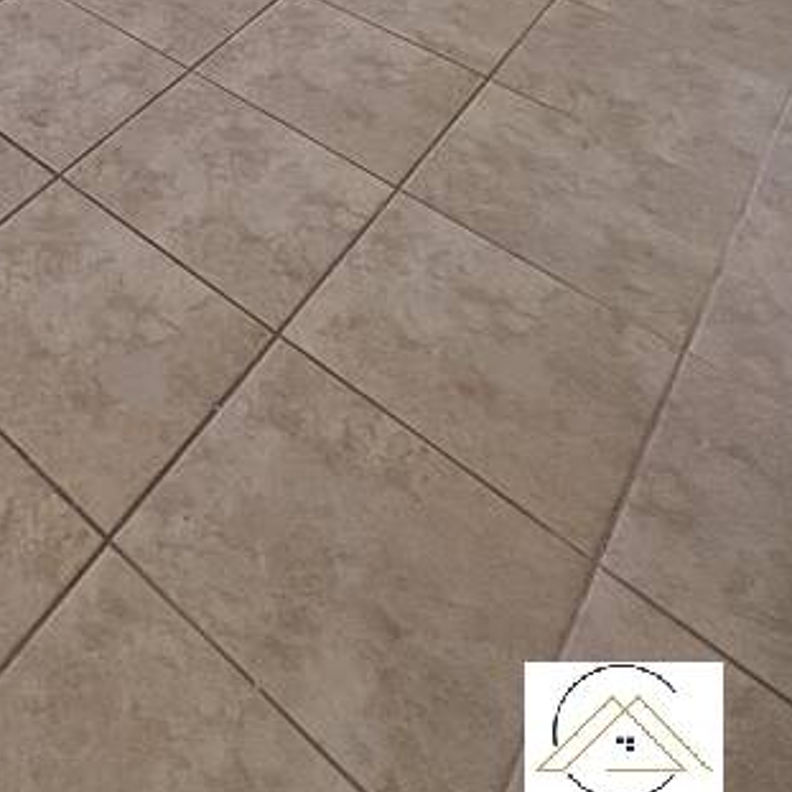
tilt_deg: -9.9
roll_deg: -0.1
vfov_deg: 25.7
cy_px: -471
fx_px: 1113
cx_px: -110
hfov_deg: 33.4
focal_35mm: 43
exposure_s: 1/131
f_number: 2.2
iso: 100
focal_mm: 2.22
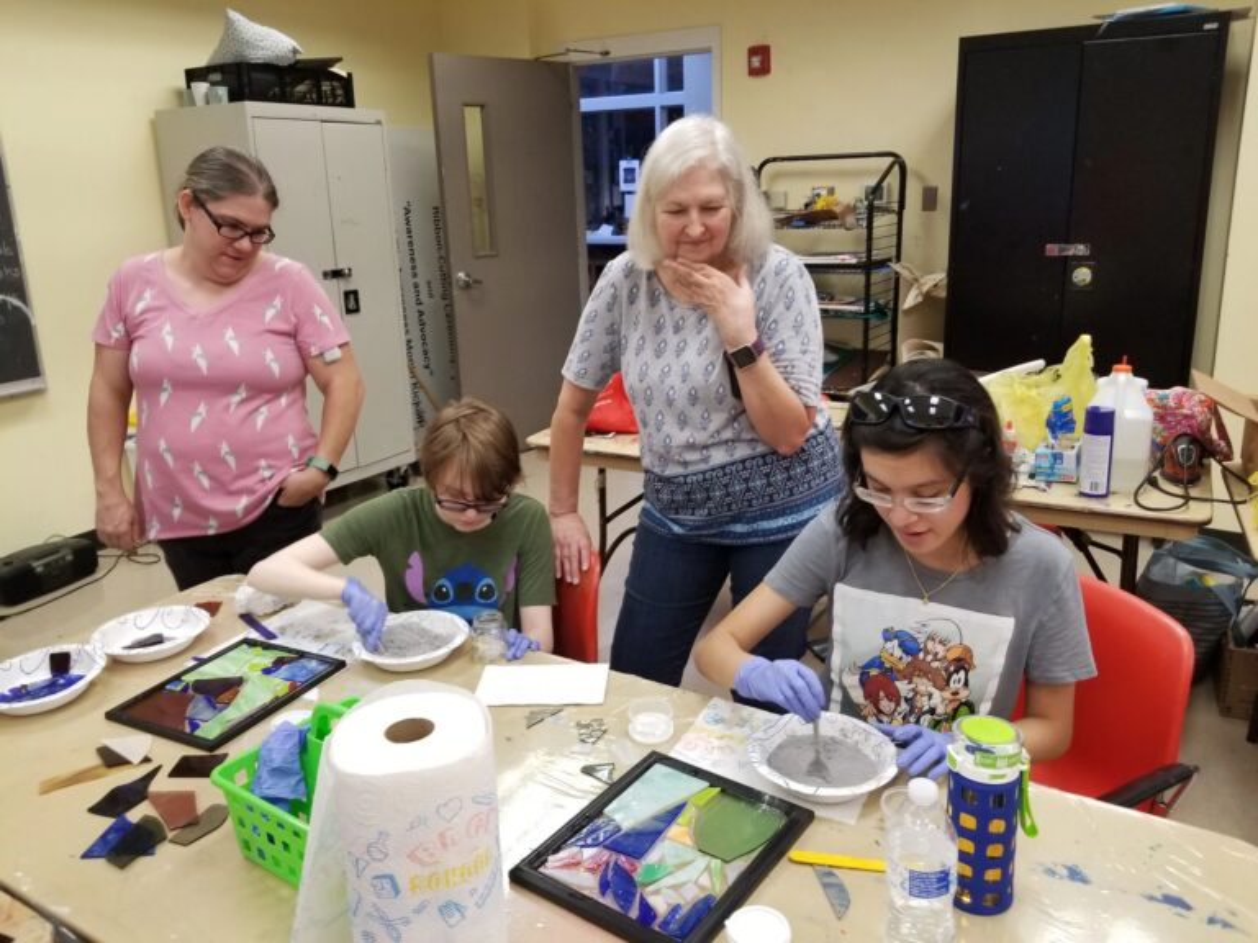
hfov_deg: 67.3
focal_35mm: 26
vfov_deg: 53.1
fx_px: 945
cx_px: 629
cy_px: 472
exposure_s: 1/40
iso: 160
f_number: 1.7
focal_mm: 4.25
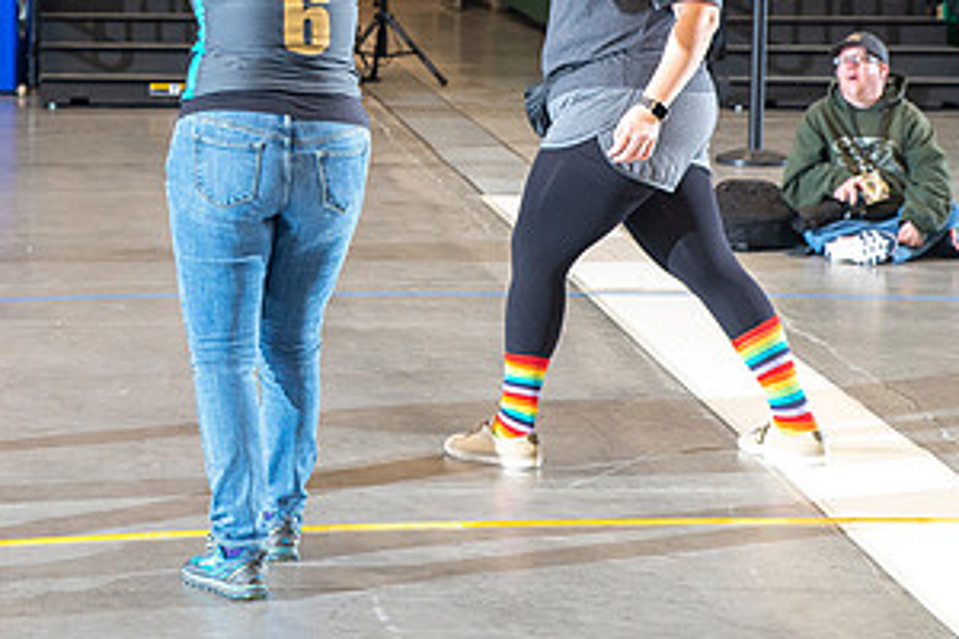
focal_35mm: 115
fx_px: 3063
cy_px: 29
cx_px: 203
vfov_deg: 11.8
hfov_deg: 17.7
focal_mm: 55
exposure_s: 1/160
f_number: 5
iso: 500
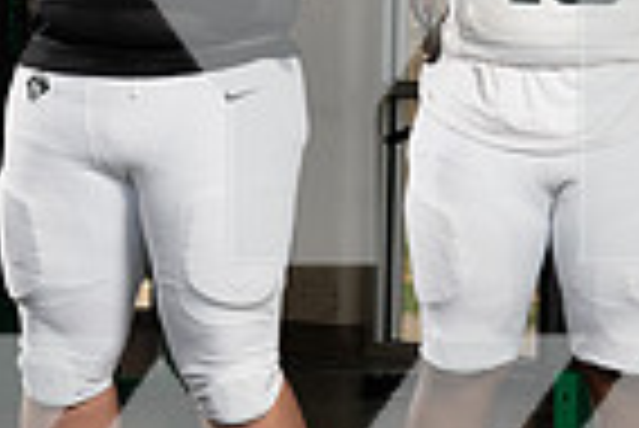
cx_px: 490
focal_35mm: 159
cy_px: 29
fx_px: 2825
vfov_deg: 8.6
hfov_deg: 12.9
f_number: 8
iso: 400
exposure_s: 1/250
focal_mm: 39
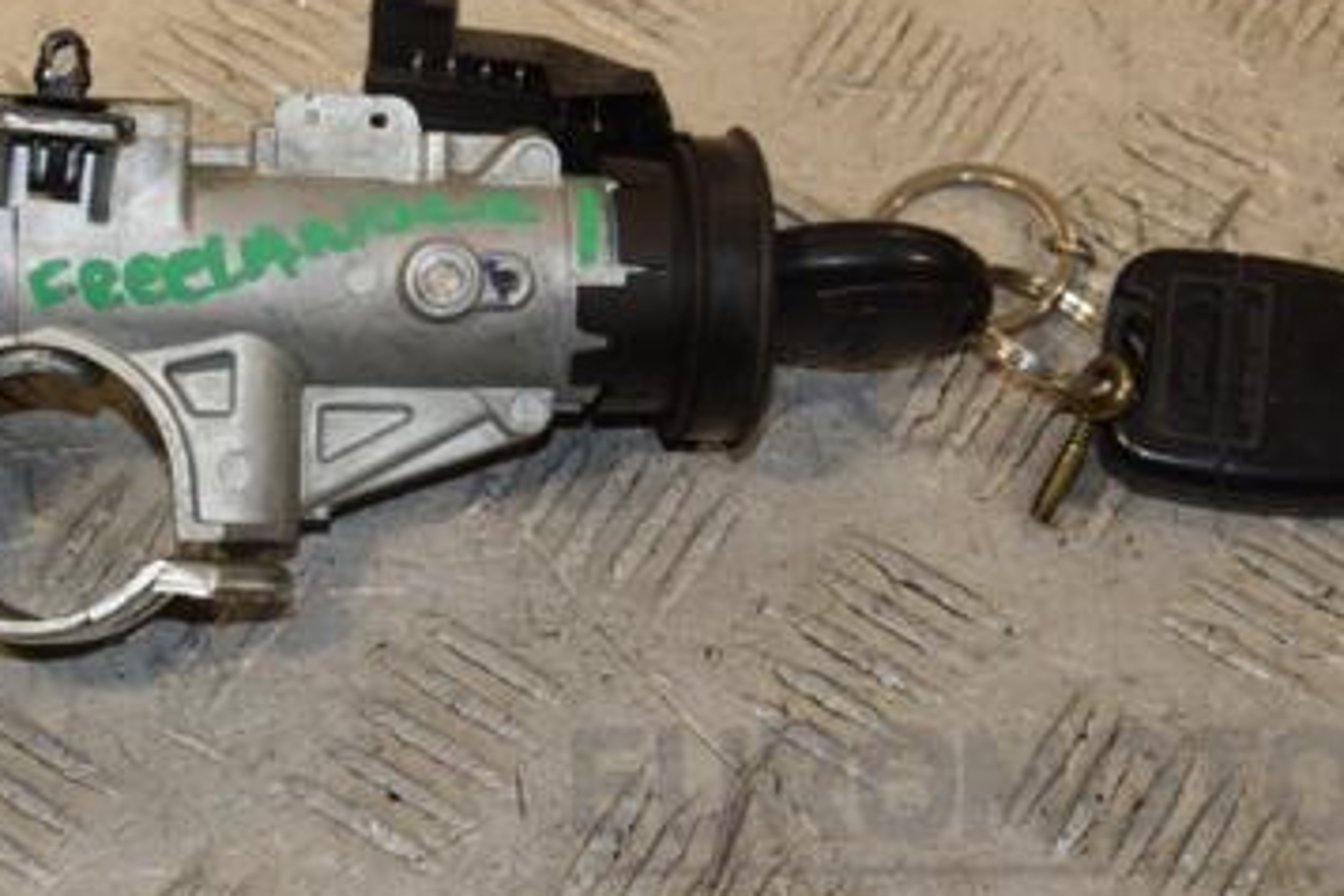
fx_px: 4517
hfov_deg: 16.9
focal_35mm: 121
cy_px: 282
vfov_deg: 11.3
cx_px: 501
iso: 800
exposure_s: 1/200
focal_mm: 48
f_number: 8
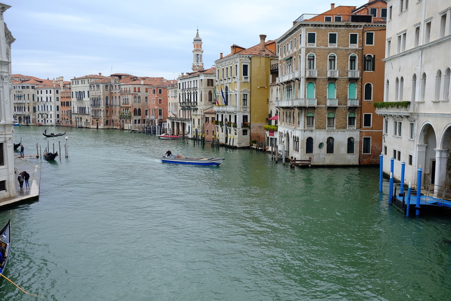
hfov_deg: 54.4
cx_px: 226
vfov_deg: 37.8
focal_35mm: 35
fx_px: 438
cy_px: 150
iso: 200
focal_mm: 23
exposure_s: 1/170
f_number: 4
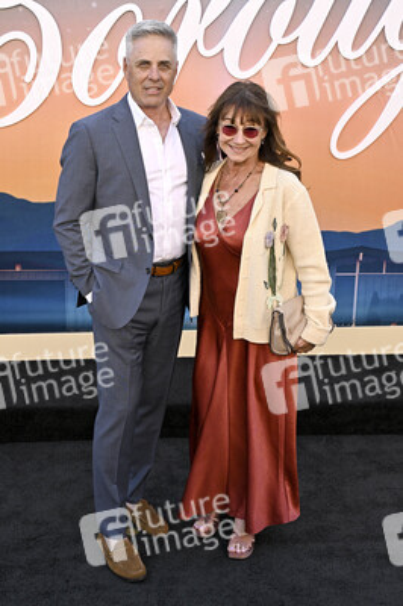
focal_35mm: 42
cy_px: 303
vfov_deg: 46.4
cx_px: 202
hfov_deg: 31.8
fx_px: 706
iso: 500
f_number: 7.1
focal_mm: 42
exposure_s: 1/320
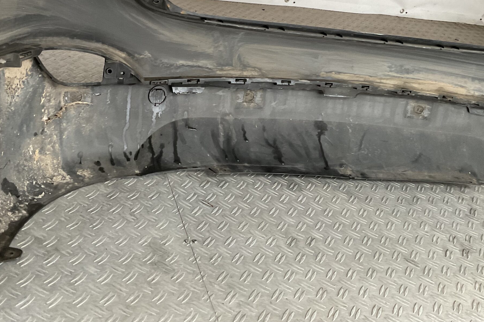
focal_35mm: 43
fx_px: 578
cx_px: 171
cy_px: 67
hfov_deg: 44.9
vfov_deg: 30.5
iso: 160
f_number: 1.8
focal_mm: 3
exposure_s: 1/60
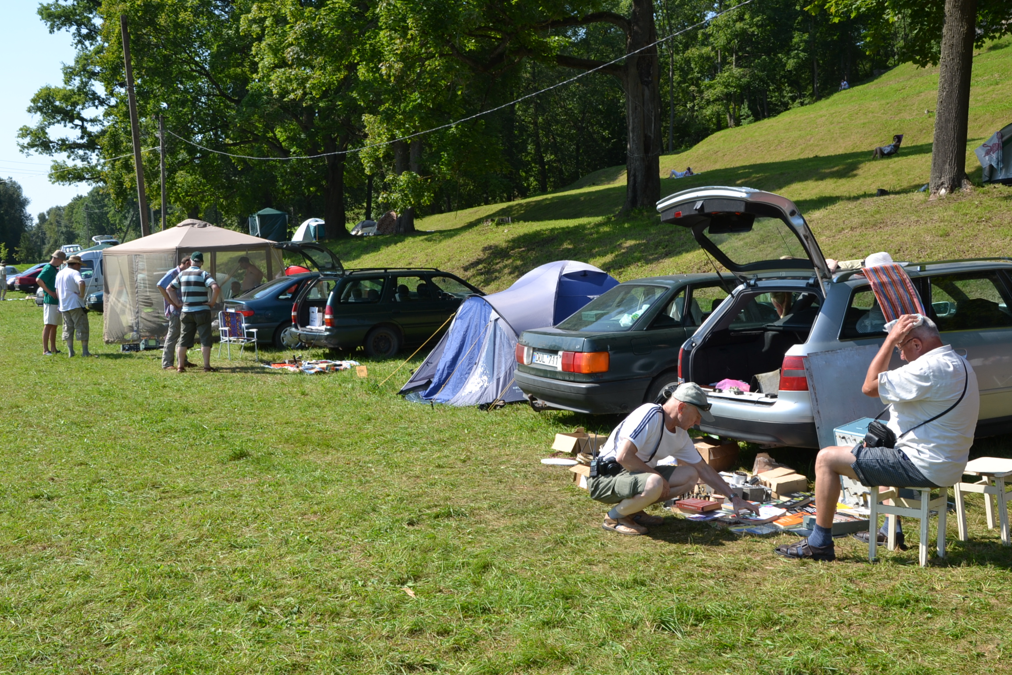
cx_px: 506
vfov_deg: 35.5
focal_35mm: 38
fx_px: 1054
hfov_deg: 51.3
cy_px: 338
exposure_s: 1/80
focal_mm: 25
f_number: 11
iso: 100
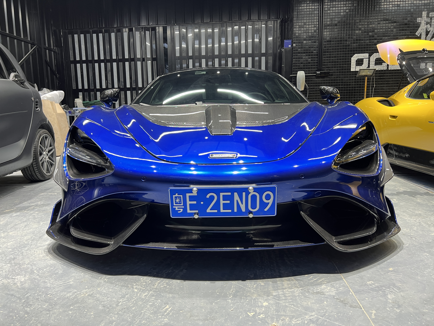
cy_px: 163
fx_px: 326
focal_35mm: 26
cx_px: 217
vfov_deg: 53.1
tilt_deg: -7.7
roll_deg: +1.1
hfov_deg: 67.3
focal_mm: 5.7
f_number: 1.5
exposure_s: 1/50
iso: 80
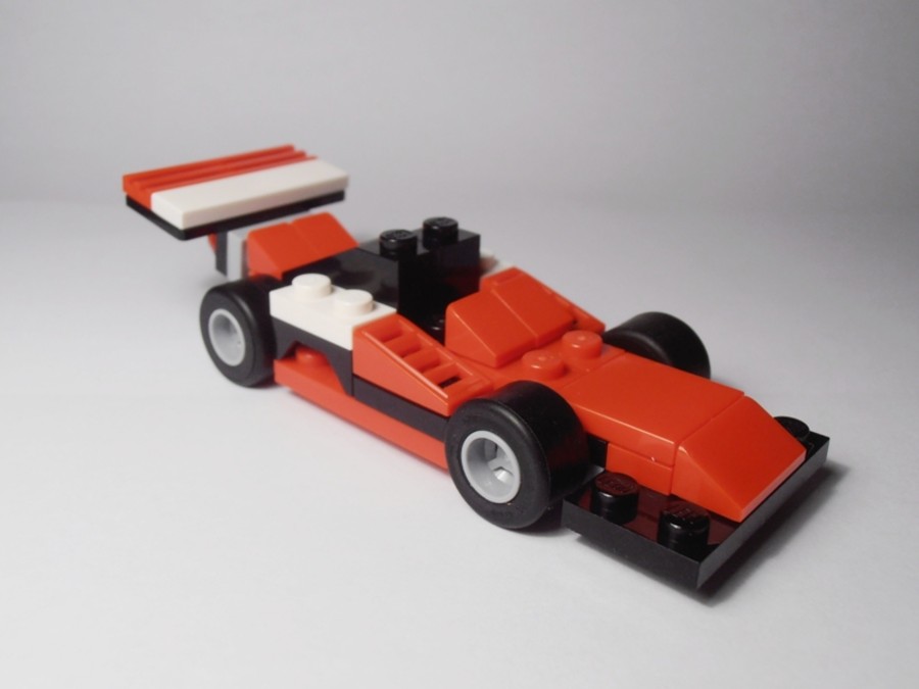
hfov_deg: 50.1
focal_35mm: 37
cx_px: 460
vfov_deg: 38.7
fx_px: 982
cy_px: 344
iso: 80
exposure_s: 1/100
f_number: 3.9
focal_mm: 6.61
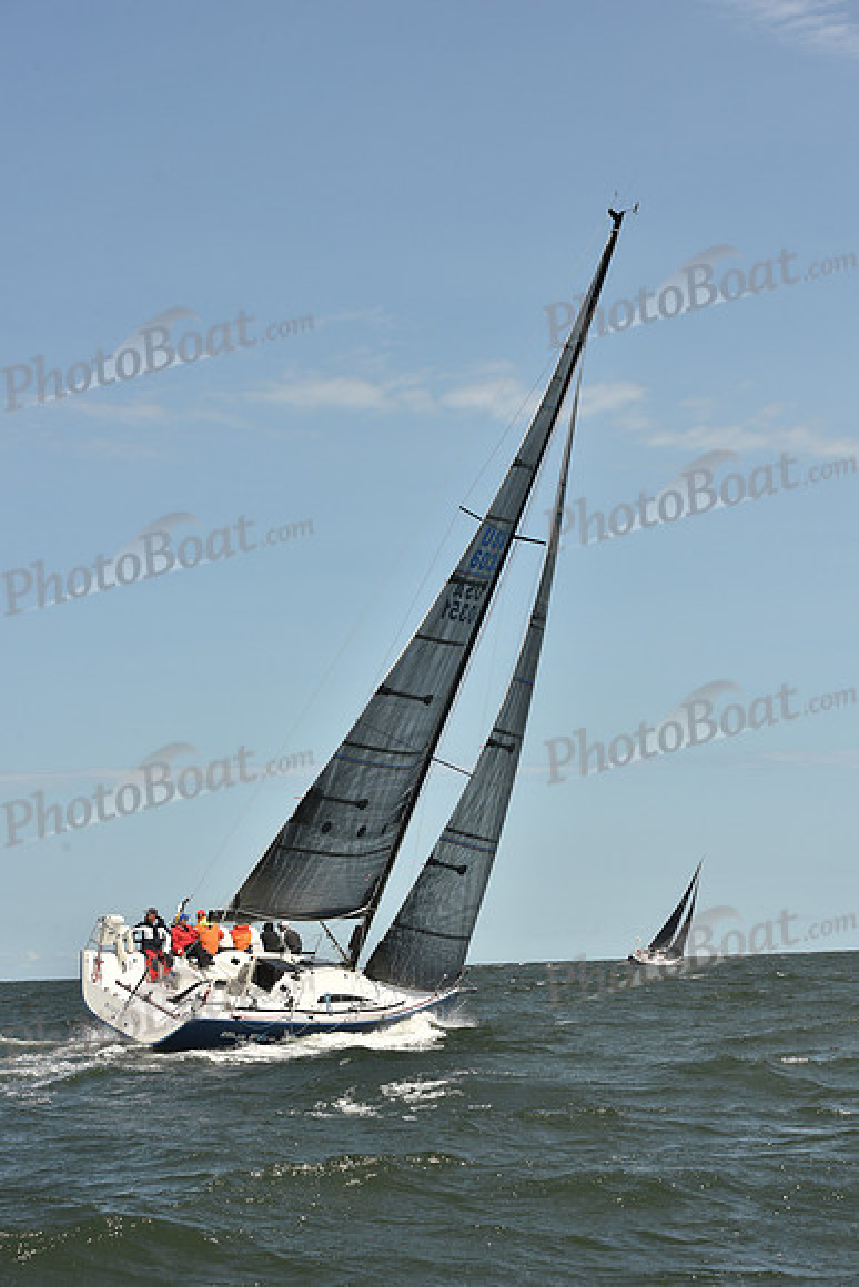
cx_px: 430
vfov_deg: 28.8
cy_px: 644
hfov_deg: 19.5
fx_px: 2504
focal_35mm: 70
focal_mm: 70
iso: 250
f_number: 9
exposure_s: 1/800
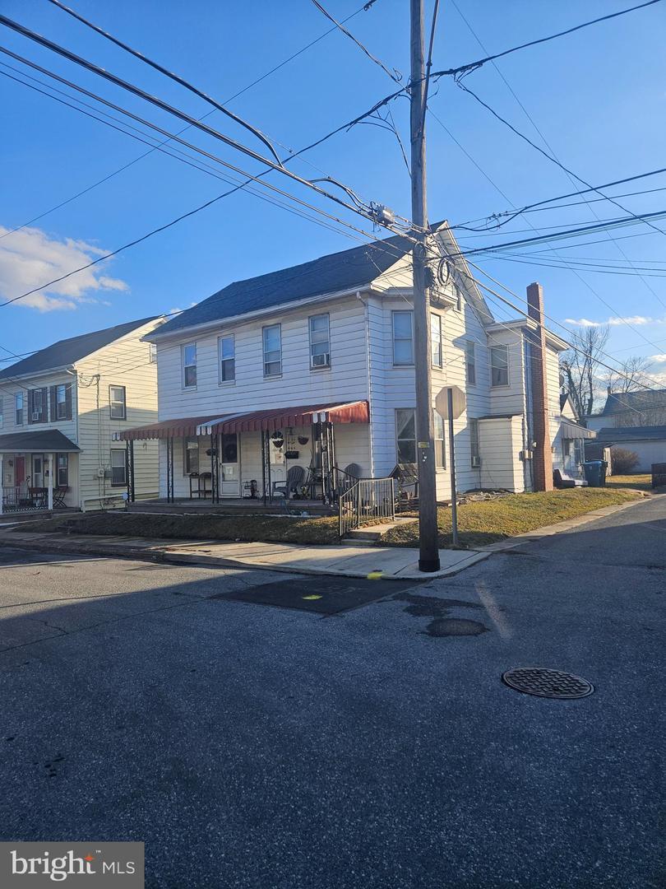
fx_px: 590
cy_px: 444
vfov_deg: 73.9
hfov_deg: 58.9
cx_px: 333
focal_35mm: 23
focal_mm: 5.4
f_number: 1.8
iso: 40
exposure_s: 1/2000
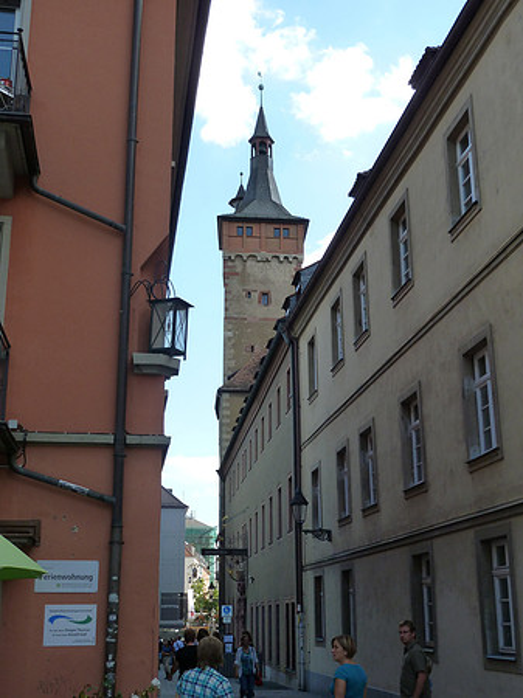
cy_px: 349
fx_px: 887
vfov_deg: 43.0
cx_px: 262
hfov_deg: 32.8
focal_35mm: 44
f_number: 4
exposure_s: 1/250
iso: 125
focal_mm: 7.3
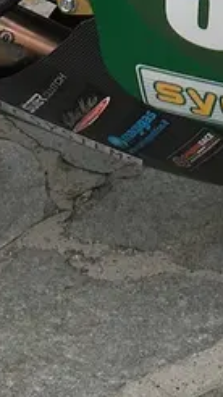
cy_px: -289
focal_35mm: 154
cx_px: 367
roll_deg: -1.1
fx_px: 1622
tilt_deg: -10.5
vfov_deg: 12.8
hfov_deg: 7.7
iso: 25
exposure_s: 1/270
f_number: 2.2
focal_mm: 4.15
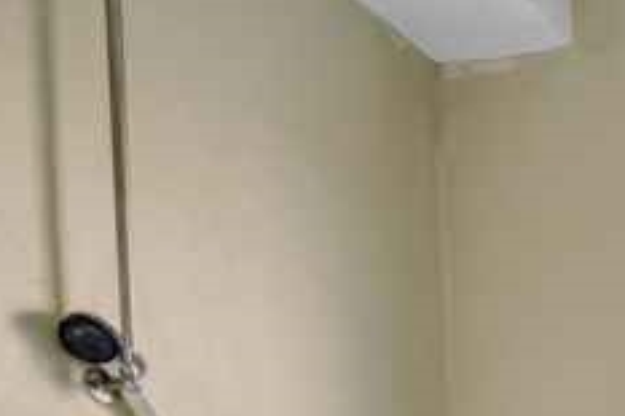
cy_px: 710
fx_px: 954
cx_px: 885
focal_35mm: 55
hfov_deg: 27.6
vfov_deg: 19.5
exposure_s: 1/80
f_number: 8
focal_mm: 16
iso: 800
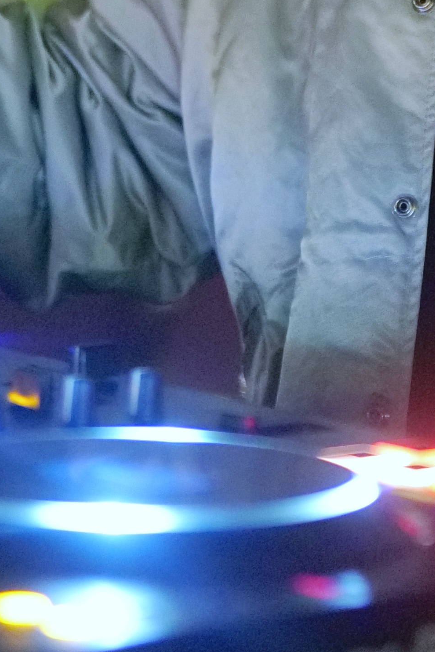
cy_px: -219
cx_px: 543
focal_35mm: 209
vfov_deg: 9.6
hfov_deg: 6.5
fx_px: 3787
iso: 6400
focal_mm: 50
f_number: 1.8
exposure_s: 1/50
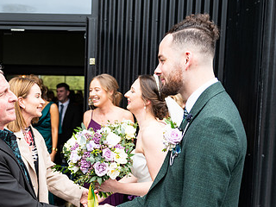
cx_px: 68
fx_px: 486
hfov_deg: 31.1
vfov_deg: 23.8
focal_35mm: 61
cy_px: 156
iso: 125
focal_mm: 35
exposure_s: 1/200
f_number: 3.5
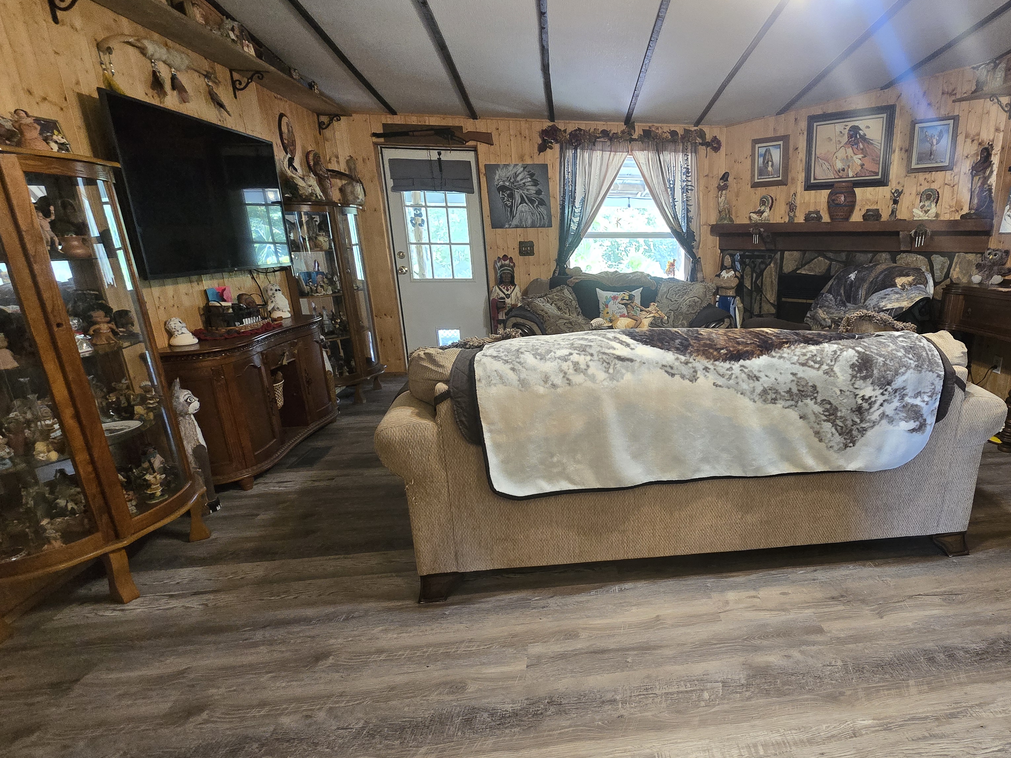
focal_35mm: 17
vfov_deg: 74.7
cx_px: 656
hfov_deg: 88.5
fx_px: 496
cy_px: 391
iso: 640
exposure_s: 1/60
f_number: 2.2
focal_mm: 2.2
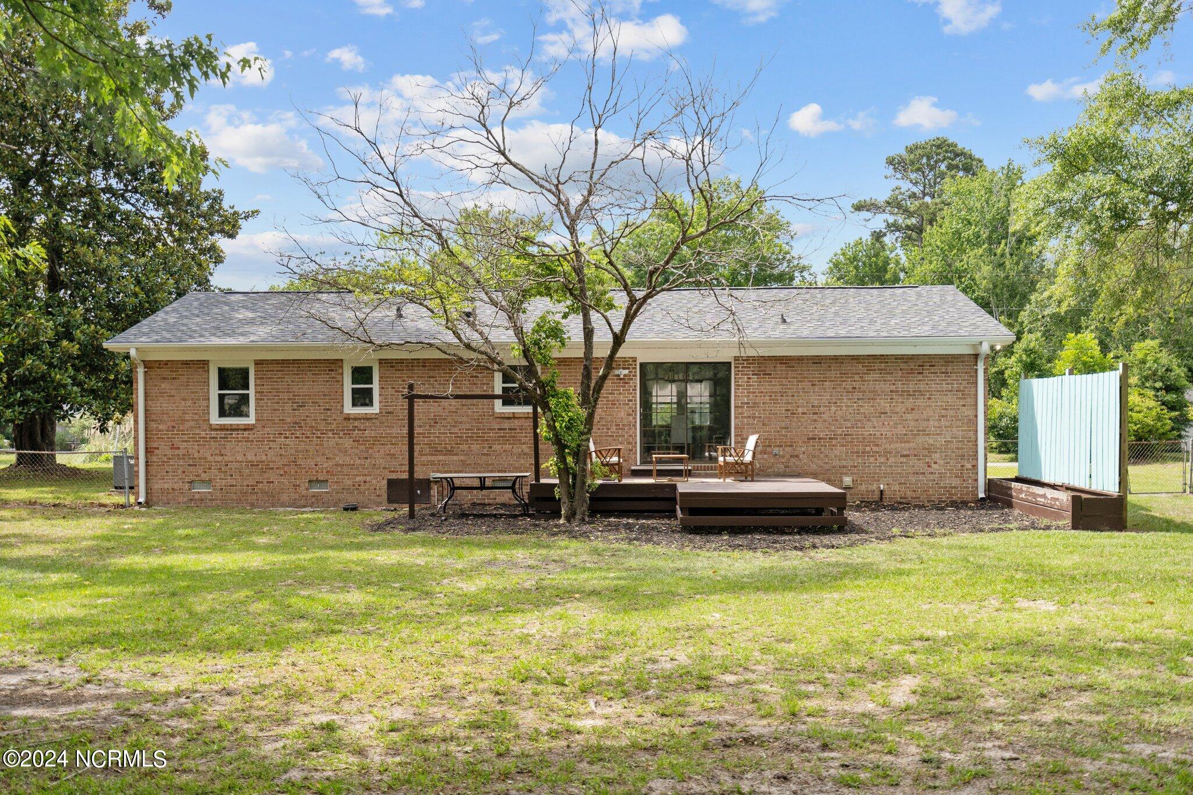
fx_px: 1160
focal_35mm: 35
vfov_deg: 37.8
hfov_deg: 54.4
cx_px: 596
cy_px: 398
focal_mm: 35
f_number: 4
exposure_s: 1/2000
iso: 400
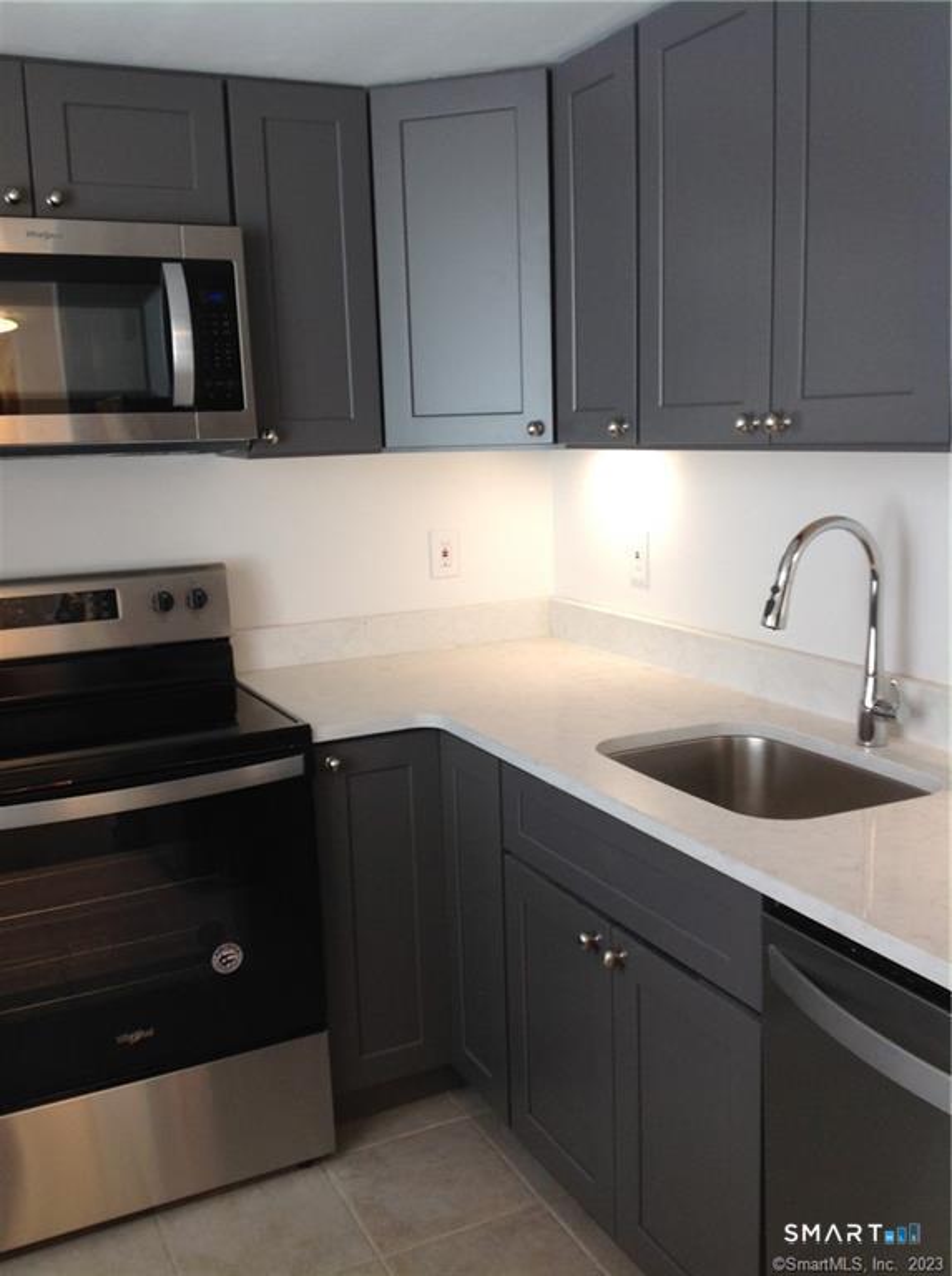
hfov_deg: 40.6
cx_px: 476
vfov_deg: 52.7
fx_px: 1288
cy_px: 638
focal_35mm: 35
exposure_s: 1/30
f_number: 2.4
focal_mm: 4.28
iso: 50
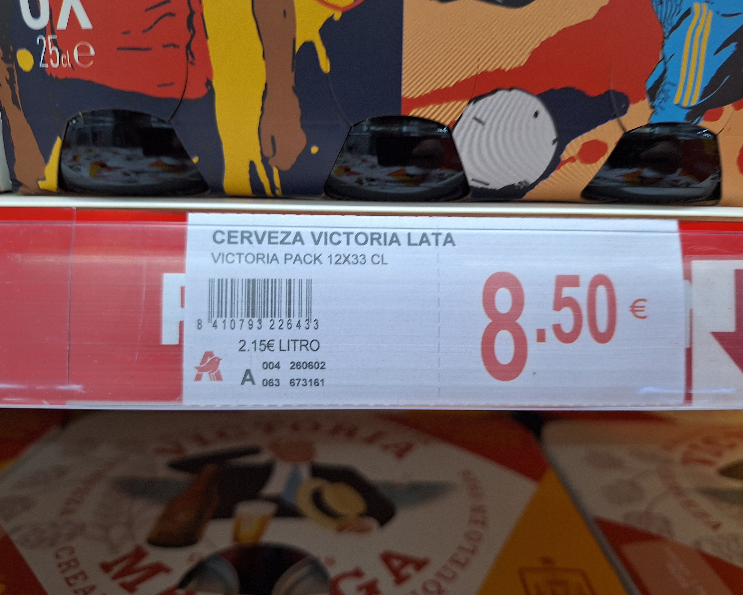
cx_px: 382
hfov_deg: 70.3
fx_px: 528
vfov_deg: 58.8
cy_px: 298
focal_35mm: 24
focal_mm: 5.54
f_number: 1.8
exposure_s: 1/50
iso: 50
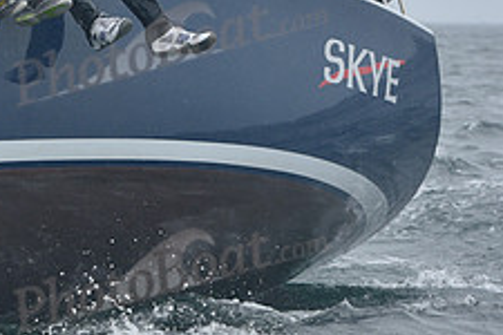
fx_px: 4177
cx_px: -101
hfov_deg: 6.8
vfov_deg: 4.6
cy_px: -37
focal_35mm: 299
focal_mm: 116
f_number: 6.3
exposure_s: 1/1000
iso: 320
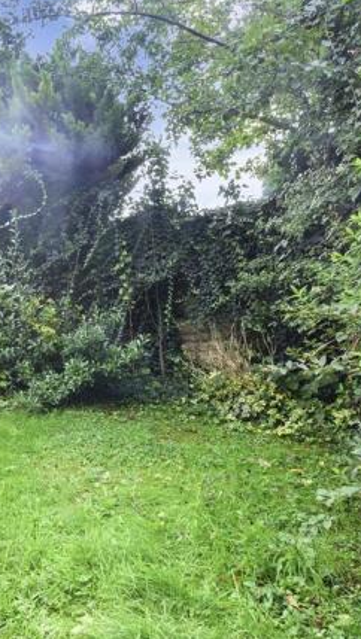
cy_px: 317
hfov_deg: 40.8
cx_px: -12
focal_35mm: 24
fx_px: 408
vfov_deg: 76.3
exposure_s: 1/30
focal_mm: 10
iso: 400
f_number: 13
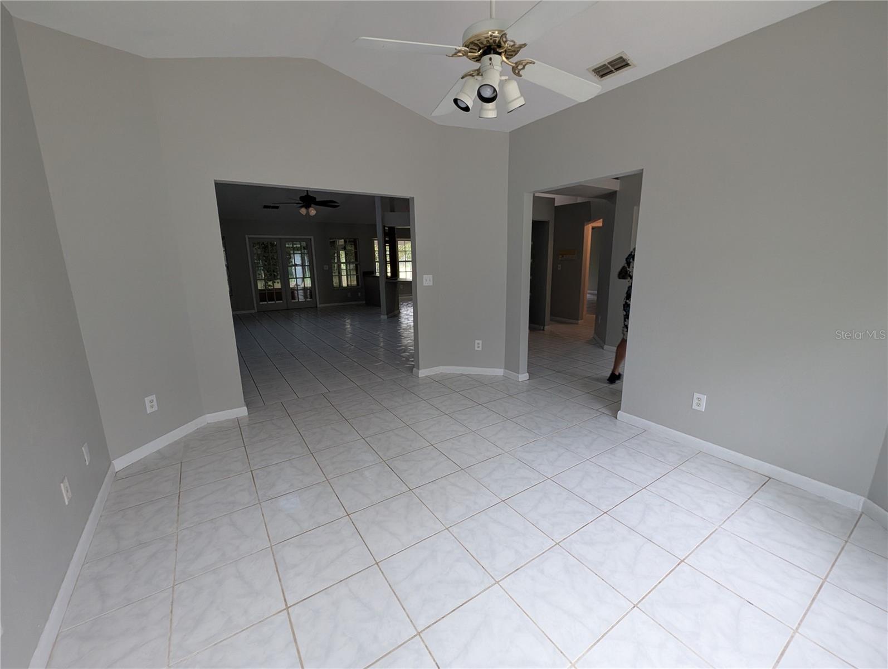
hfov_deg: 106.1
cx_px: 444
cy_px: 334
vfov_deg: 90.1
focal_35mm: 13
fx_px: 334
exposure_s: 1/28
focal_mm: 1.95
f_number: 2.2
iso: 47
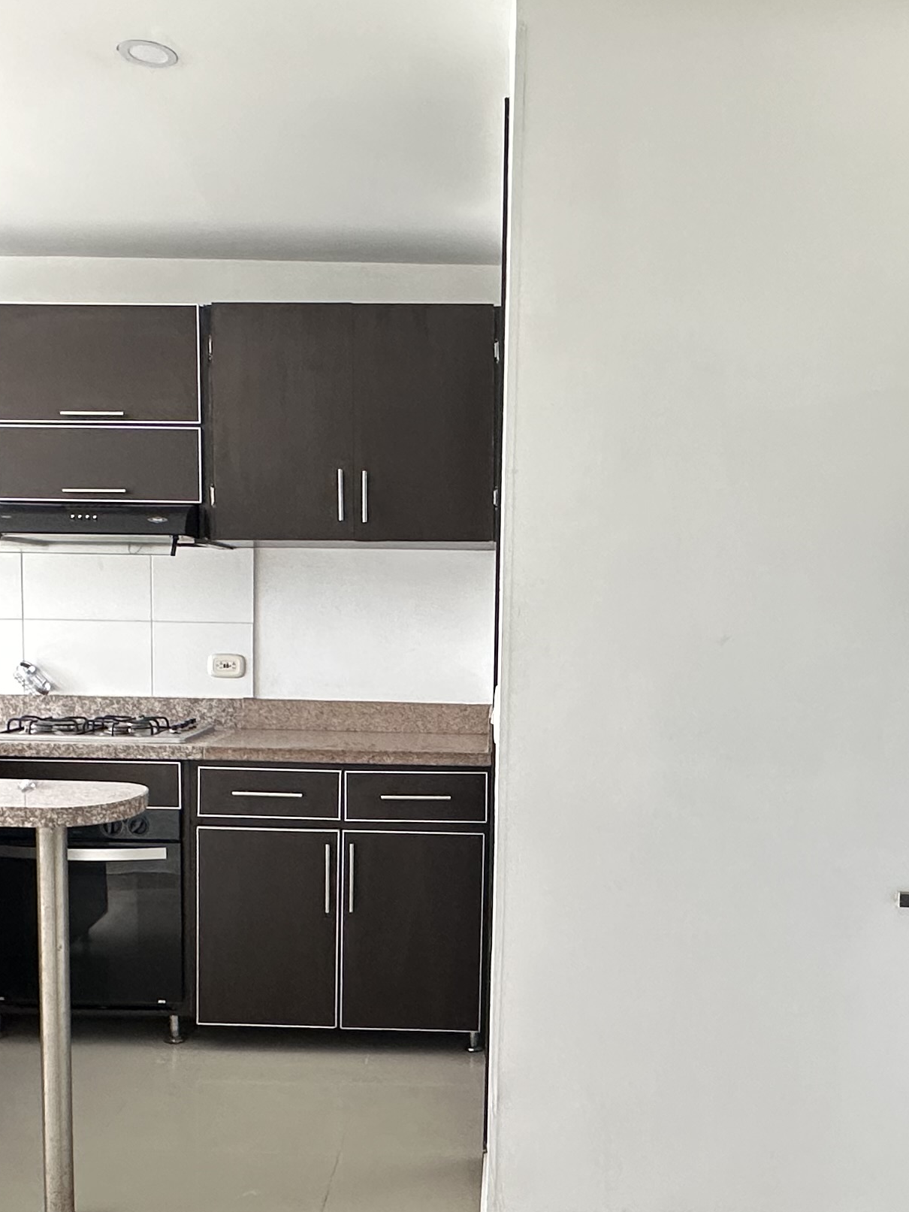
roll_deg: -1.3
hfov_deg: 40.7
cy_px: 760
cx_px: 482
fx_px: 1225
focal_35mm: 35
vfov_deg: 52.0
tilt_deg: -5.3
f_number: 2.2
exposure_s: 1/120
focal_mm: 2.22
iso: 200
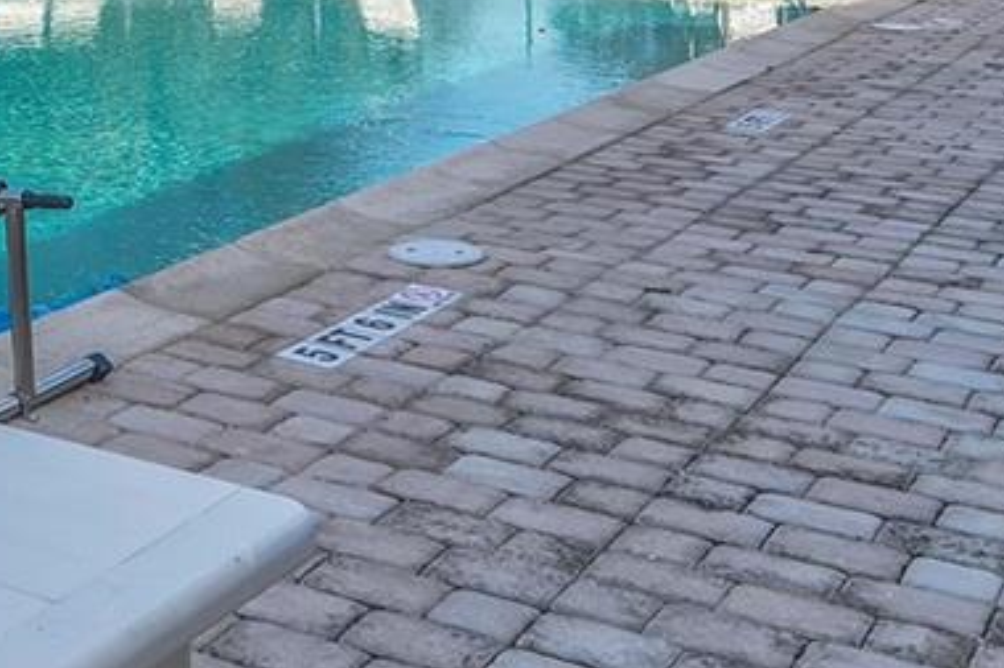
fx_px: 1645
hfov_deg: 32.5
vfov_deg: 20.9
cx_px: 135
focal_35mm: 59
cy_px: -201
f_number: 7.1
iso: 110
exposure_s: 1/250
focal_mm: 14
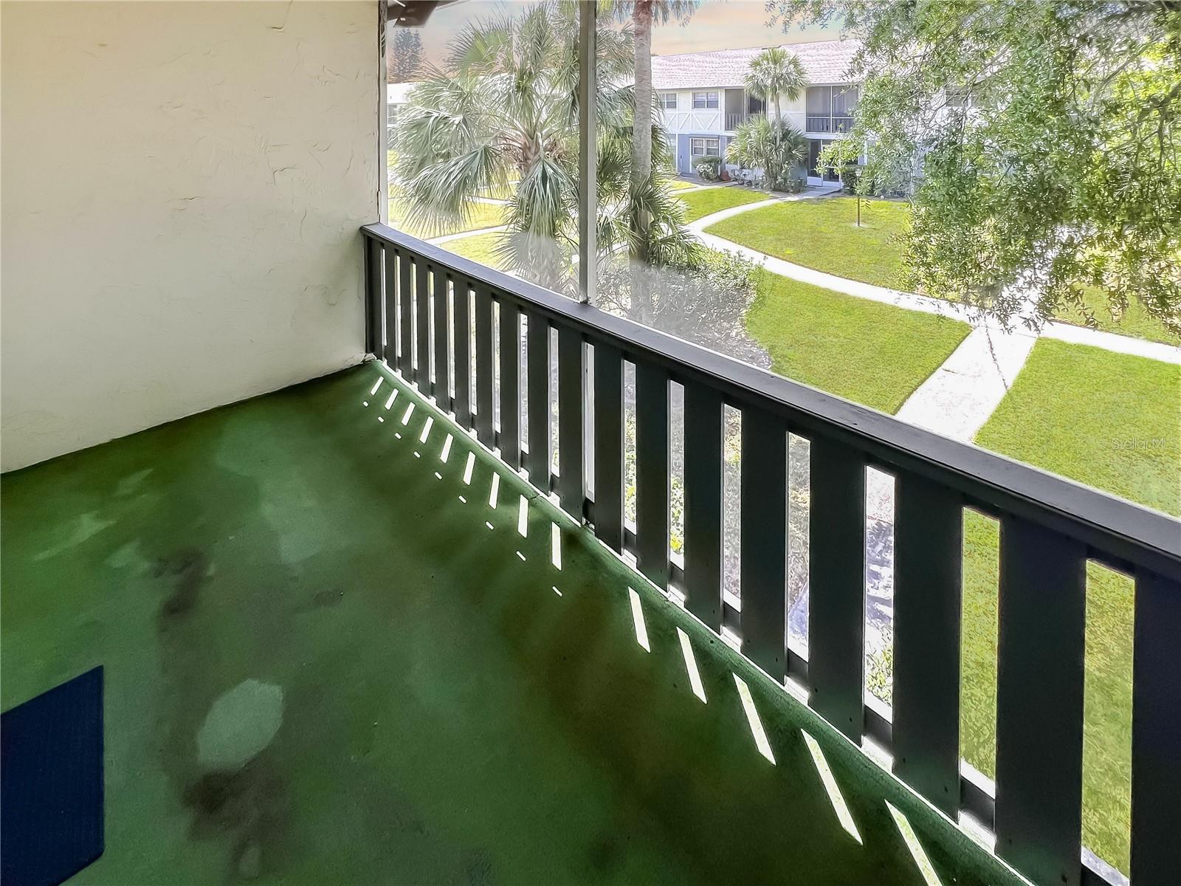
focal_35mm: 14
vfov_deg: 85.7
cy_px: 443
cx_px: 590
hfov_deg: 102.1
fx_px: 478
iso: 32
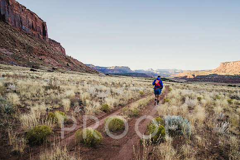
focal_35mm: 26
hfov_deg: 69.1
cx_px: 129
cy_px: 76
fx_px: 174
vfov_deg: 49.4
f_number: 2.8
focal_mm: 24
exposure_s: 1/1000
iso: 400
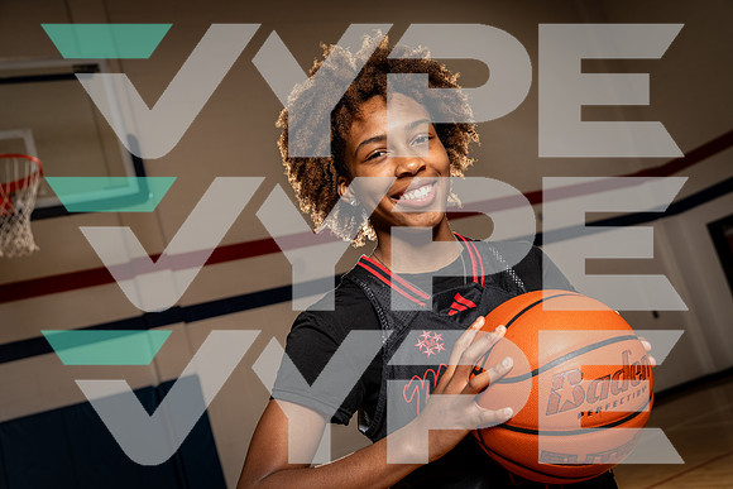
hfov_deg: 47.4
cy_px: 244
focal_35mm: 41
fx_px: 835
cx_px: 366
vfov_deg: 32.6
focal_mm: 41
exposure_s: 1/250
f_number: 5.6
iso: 125
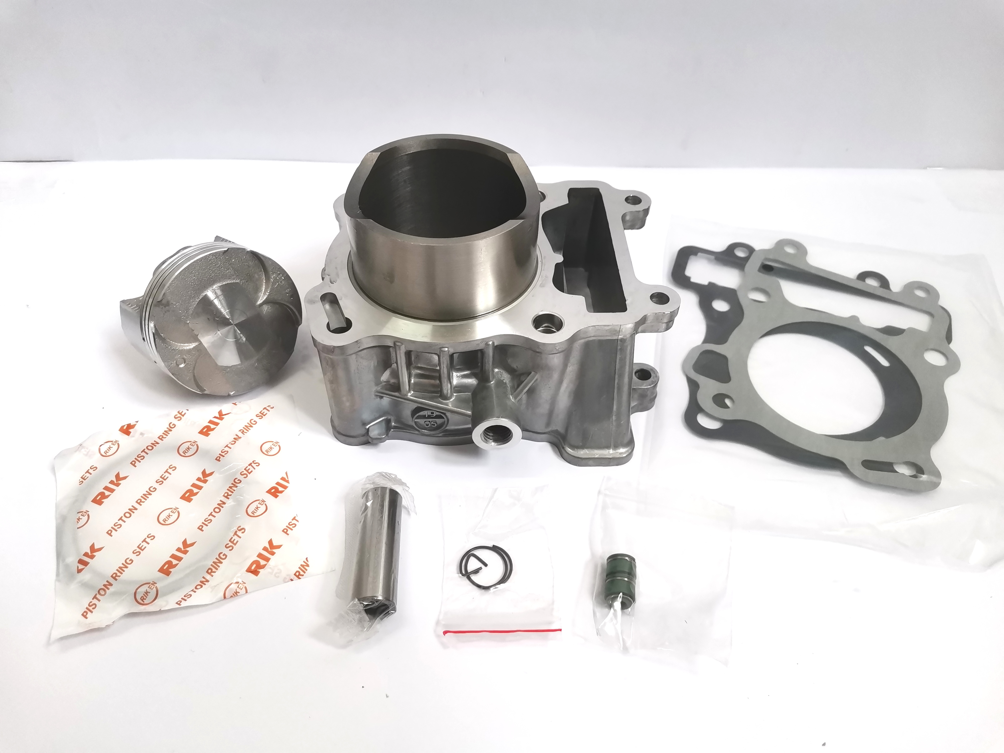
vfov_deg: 53.1
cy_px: 376
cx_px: 502
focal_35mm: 26
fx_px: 754
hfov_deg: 67.3
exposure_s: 1/100
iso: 250
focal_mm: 4.75
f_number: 1.8
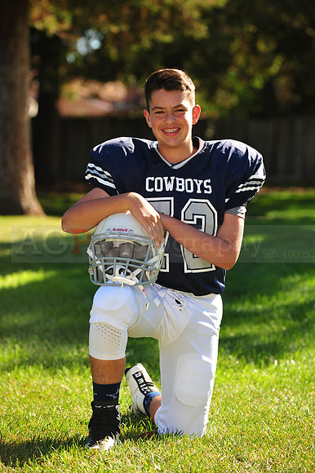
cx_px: 158
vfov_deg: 13.7
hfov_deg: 9.1
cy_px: 236
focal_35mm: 150
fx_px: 1971
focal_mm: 150
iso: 200
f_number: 4.5
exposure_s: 1/400
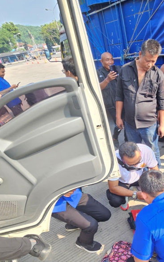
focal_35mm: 24
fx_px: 172
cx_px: 118
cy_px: 170
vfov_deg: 73.0
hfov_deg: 49.5
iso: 50
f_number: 2.2
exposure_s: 1/170
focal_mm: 2.2
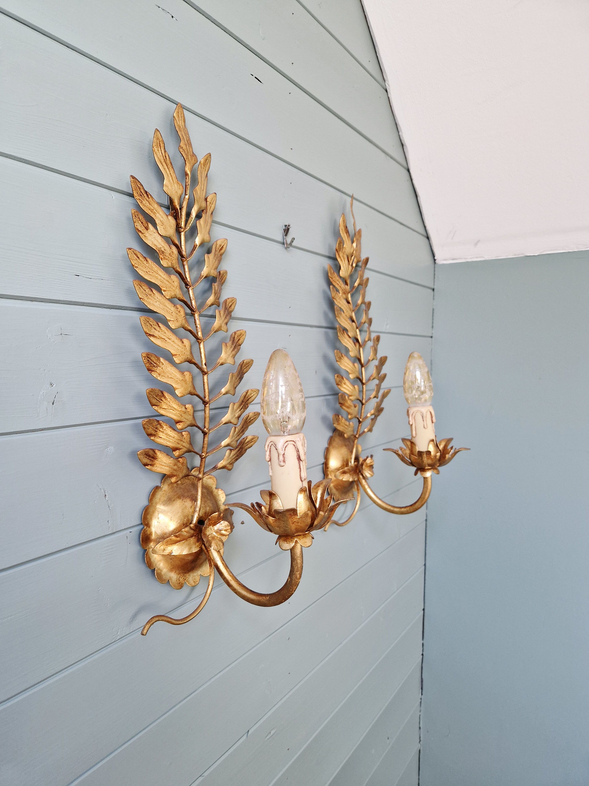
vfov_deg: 73.9
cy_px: 393
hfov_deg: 58.9
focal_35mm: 23
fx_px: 522
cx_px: 294
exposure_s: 1/100
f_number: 1.8
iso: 250
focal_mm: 5.4
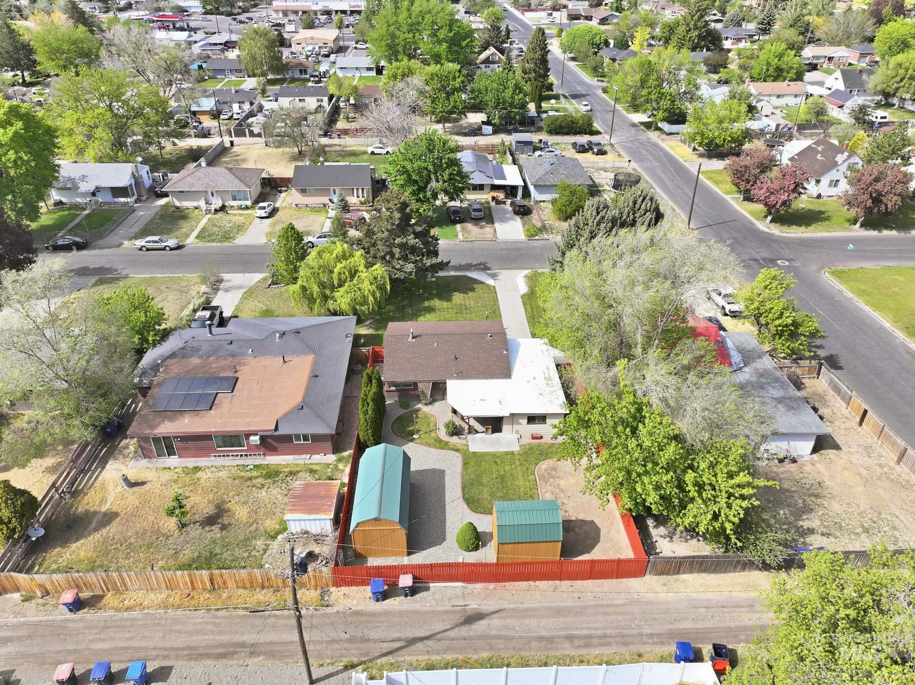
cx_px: 458
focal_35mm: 24
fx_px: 634
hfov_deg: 71.6
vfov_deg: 56.8
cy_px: 342
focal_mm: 12.3
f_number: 2.8
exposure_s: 1/1250
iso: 240
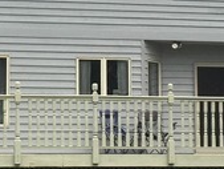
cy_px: 61
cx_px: 50
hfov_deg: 17.7
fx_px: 712
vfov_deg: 13.5
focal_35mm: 110
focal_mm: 4.15
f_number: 2.2
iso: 32
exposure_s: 1/2326
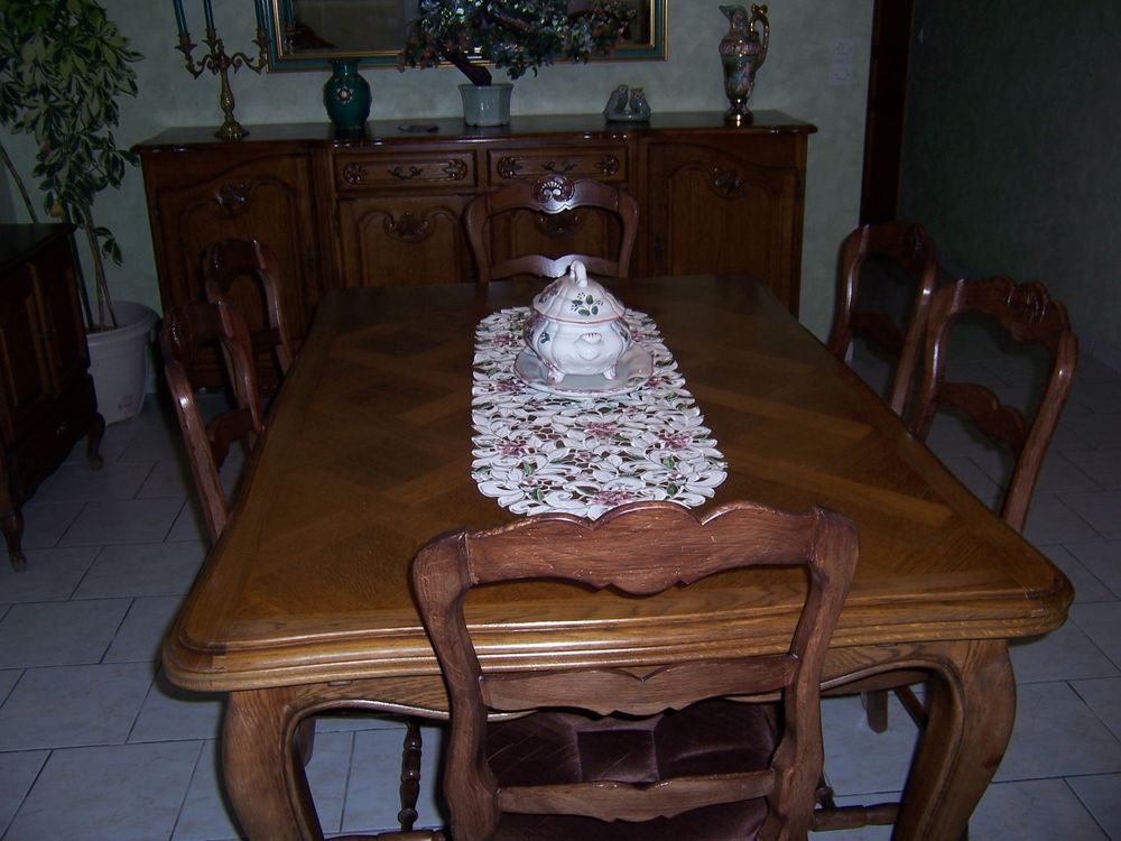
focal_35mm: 33
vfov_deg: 42.9
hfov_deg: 55.4
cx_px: 560
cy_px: 420
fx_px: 1069
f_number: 2.8
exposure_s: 1/60
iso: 80
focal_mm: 5.5
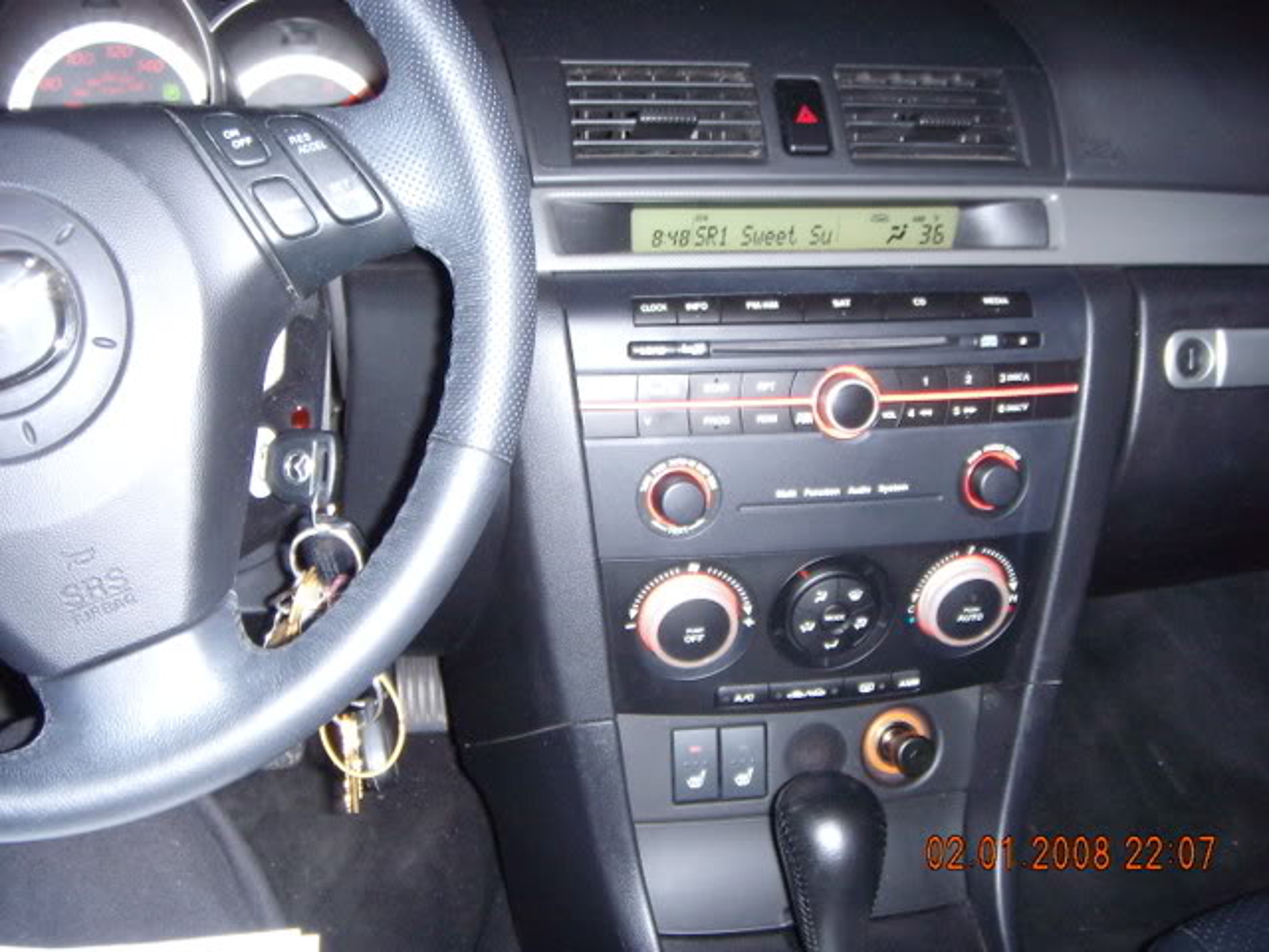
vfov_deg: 37.7
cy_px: 476
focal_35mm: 38
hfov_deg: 49.0
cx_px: 634
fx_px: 1393
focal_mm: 6.4
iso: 213
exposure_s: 1/60.2
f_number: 3.5
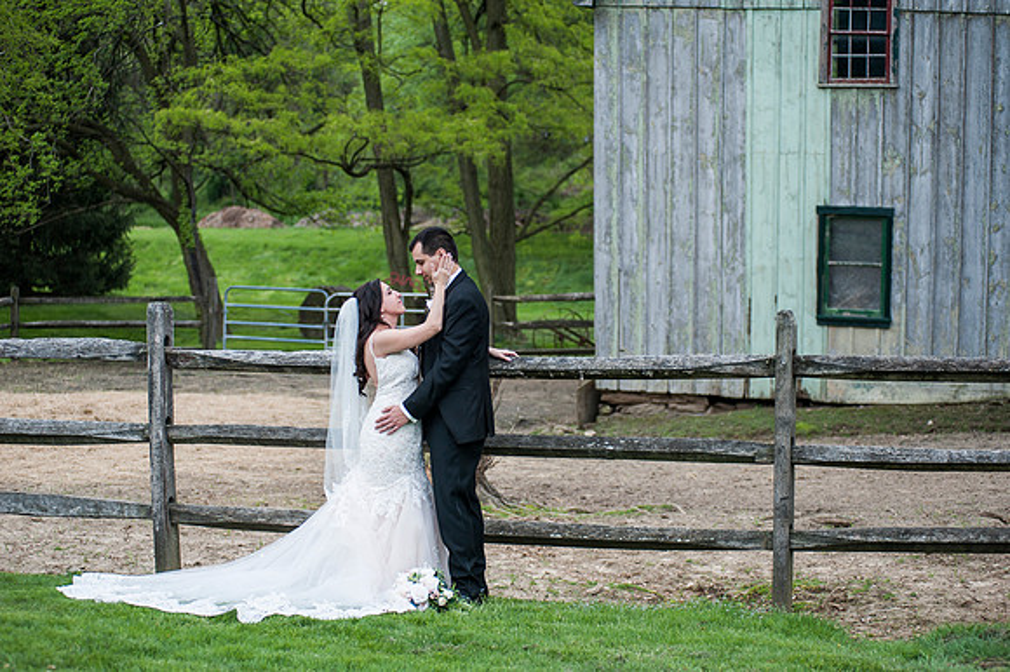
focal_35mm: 80
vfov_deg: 17.0
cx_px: 505
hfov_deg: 25.4
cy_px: 336
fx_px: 2243
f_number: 3.2
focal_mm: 80
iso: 200
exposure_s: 1/1250
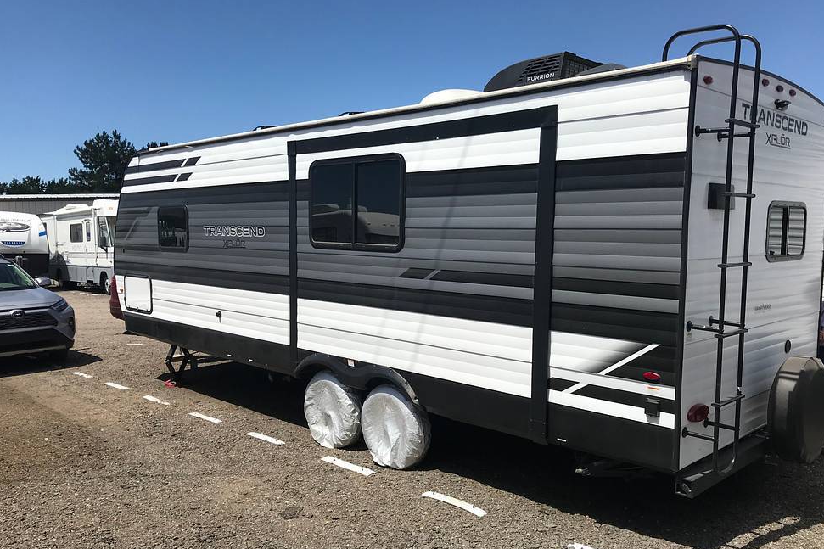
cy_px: 302
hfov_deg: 61.9
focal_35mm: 30
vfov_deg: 43.5
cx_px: 423
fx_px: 687
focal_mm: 3.99
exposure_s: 1/3546
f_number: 1.8
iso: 20
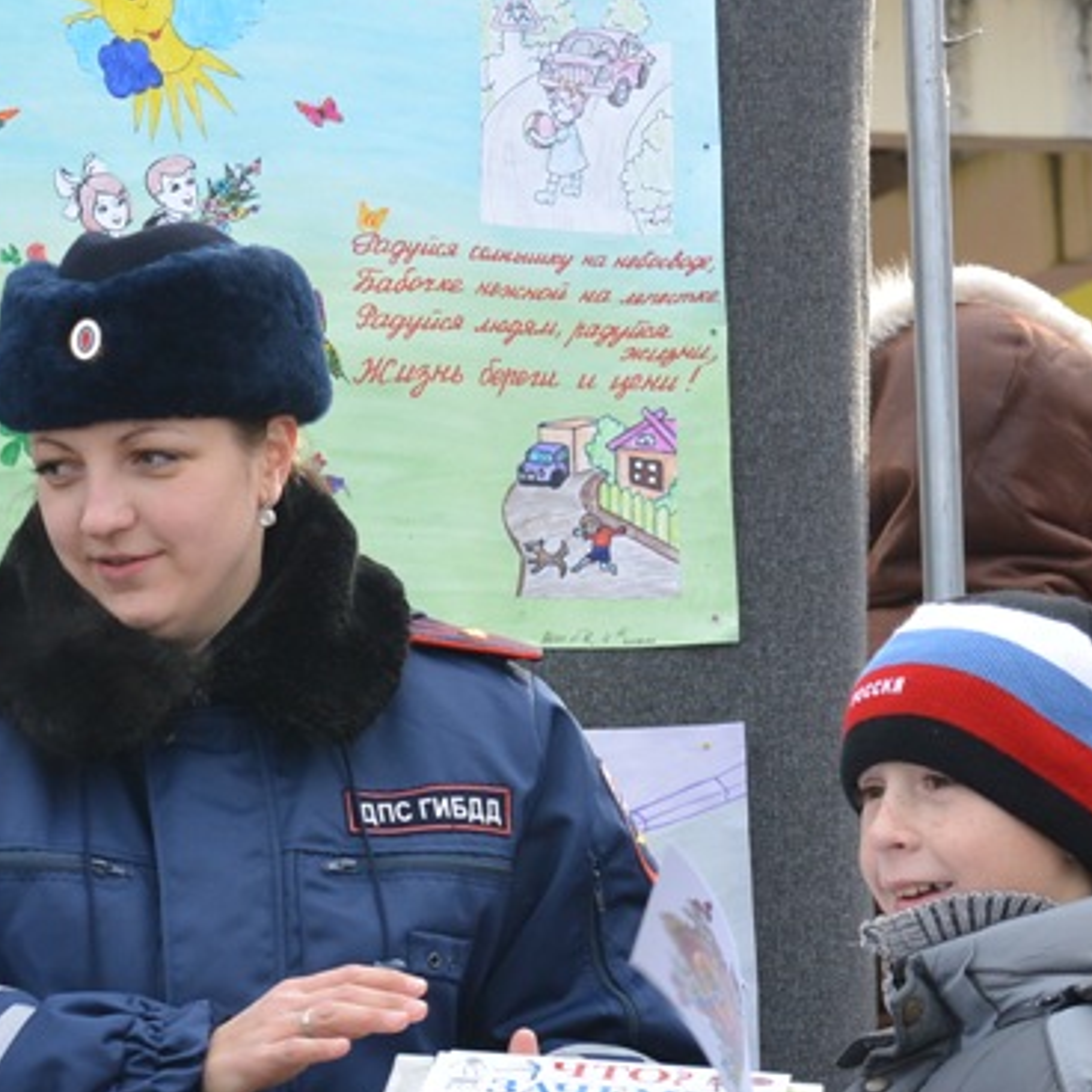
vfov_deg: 9.4
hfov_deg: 9.4
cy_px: 766
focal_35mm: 185
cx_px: 380
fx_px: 6603
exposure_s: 1/250
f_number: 3.8
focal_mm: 37.3
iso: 125
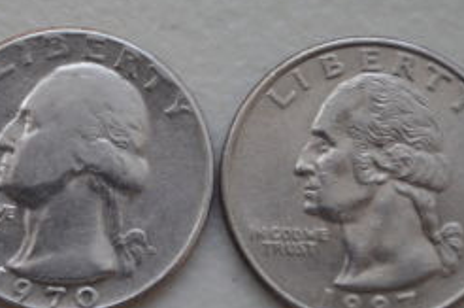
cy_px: 152
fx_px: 1788
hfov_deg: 14.7
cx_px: 58
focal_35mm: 139
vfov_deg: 9.8
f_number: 5
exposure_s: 1/40
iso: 1600
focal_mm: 38
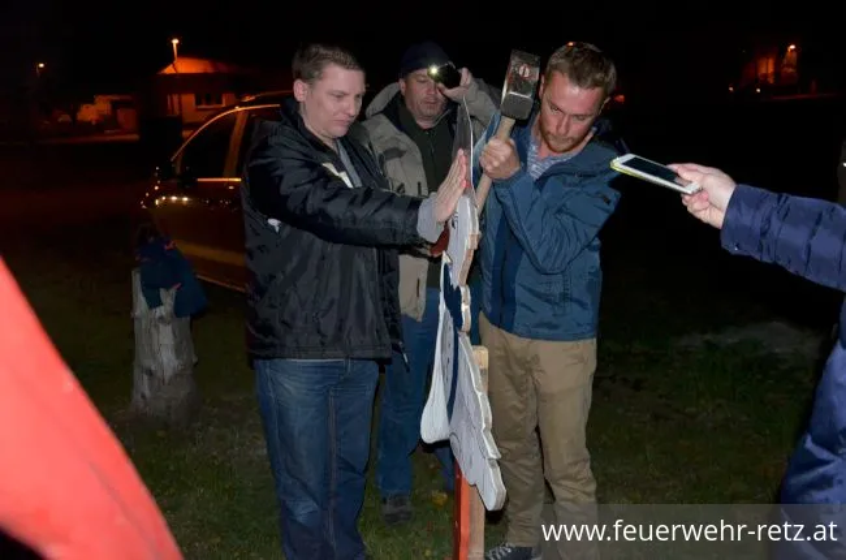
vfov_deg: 36.7
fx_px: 844
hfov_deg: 53.2
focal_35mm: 36
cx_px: 423
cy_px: 280
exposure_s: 1/60
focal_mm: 24
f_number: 3.8
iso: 3200
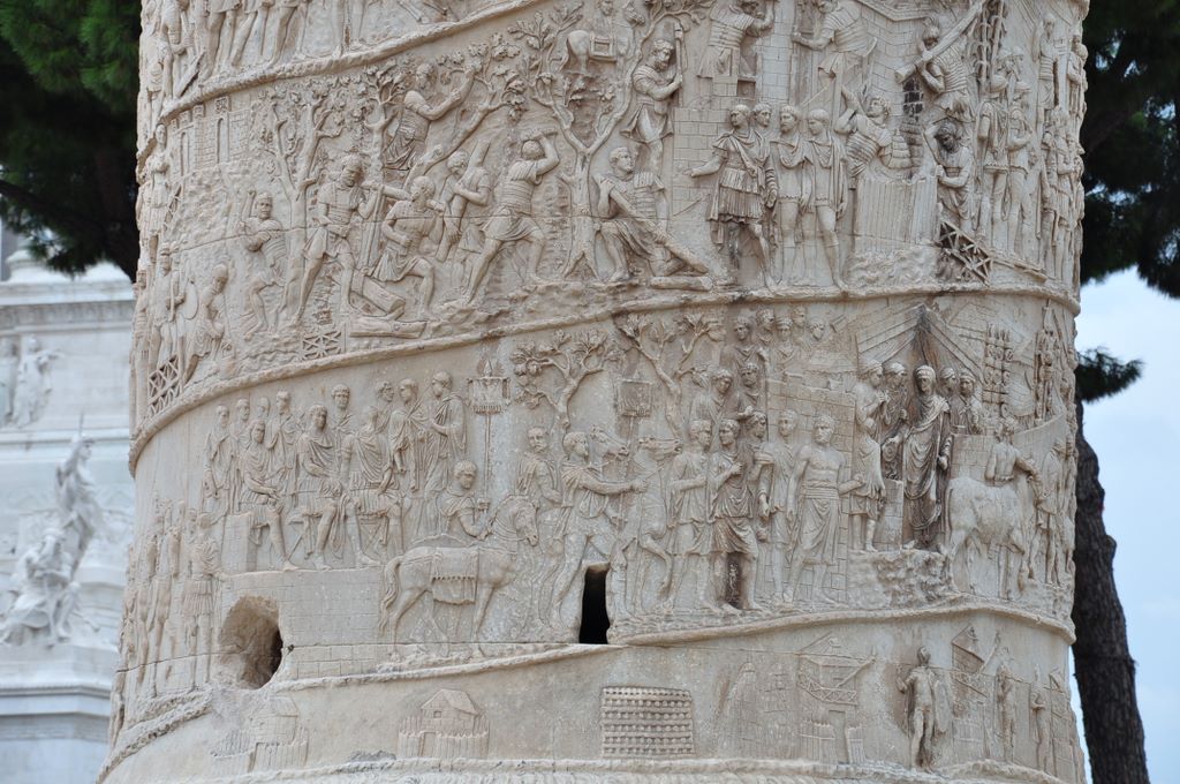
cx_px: 590
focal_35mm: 158
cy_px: 392
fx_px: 5156
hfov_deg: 13.1
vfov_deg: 8.7
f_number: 9
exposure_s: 1/125
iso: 200
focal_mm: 105
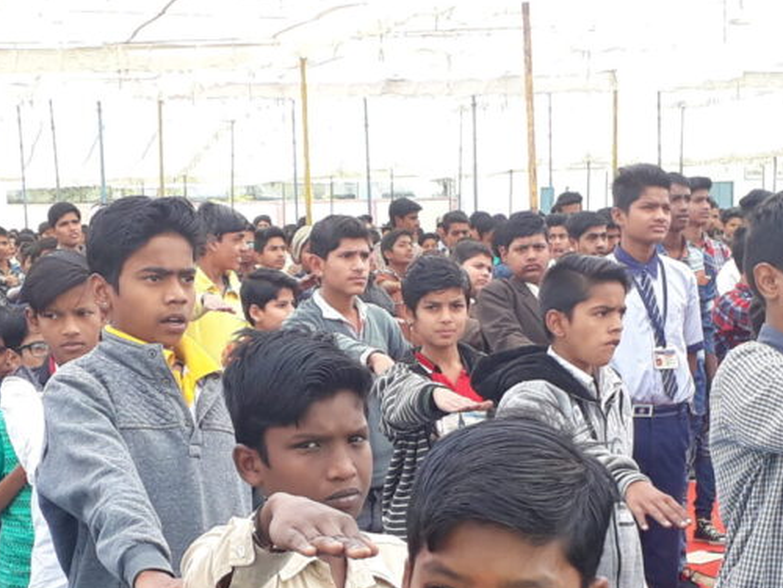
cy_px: 508
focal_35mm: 83
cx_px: 332
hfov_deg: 23.5
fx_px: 1877
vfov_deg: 17.6
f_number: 1.9
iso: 40
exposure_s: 1/140
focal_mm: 3.6
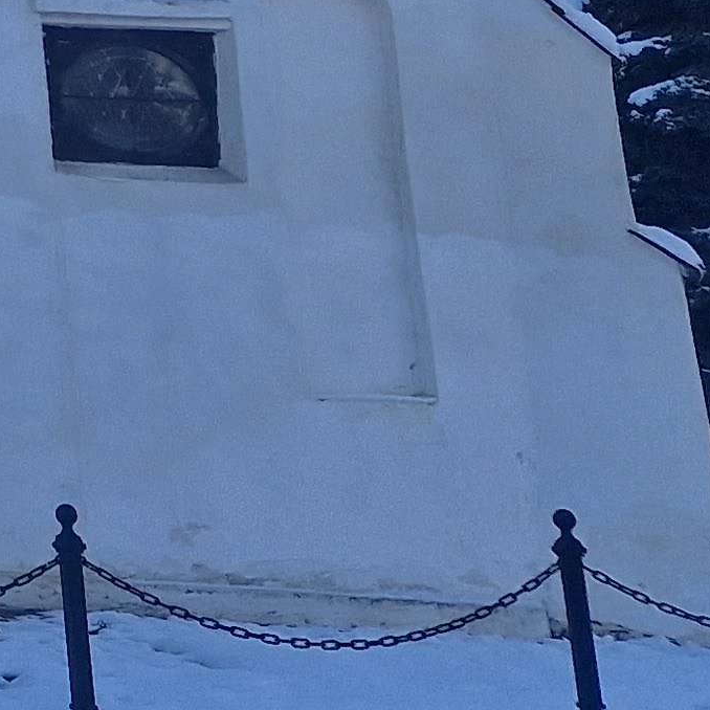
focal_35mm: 120
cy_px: -417
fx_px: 2785
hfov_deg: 11.7
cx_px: -1026
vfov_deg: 13.5
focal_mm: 5.4
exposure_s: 1/886
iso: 50
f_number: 1.8
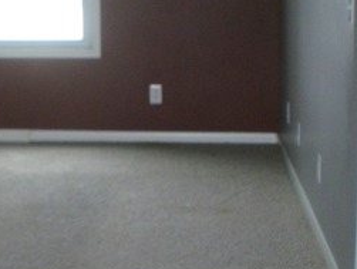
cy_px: 34
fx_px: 1157
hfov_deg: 16.8
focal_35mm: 112
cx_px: -75
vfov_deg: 13.2
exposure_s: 1/40
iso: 200
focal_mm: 7.7
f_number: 4
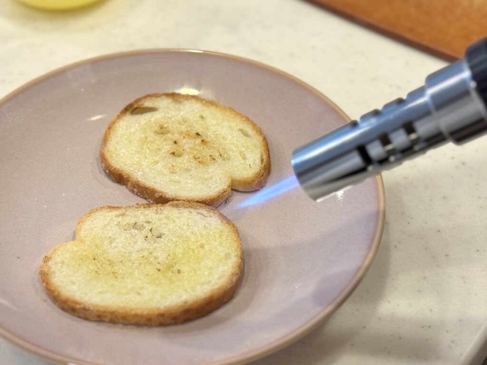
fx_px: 675
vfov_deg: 30.3
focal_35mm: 48
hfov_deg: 39.7
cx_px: 244
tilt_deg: -46.1
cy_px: 182
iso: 100
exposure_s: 1/92
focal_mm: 6.76
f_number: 1.78
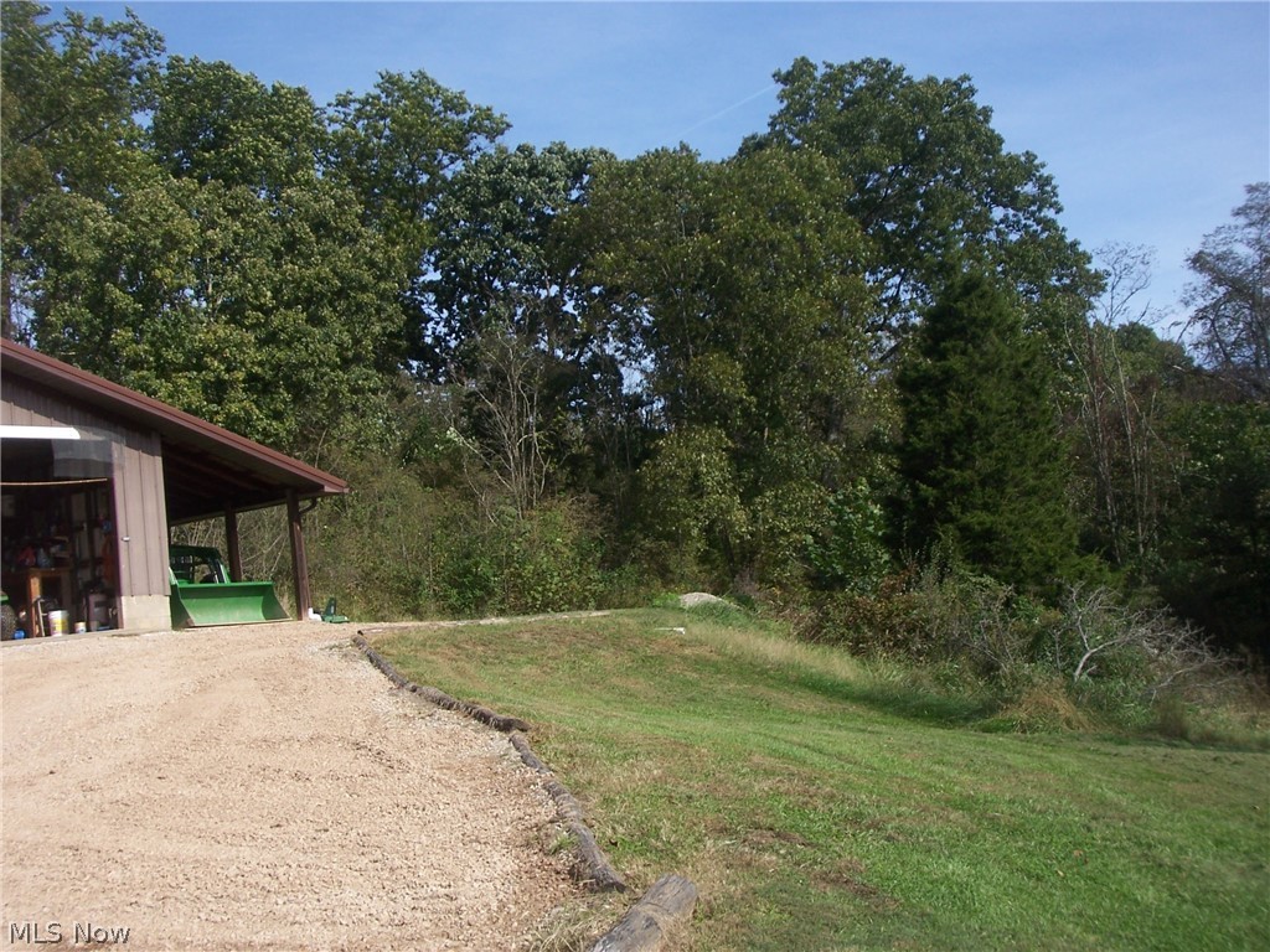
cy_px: 476
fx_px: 1431
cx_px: 635
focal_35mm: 39
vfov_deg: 36.8
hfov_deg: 47.9
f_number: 3.9
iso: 64
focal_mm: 6.4
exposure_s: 1/640
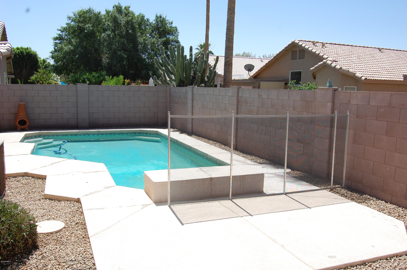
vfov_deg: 39.9
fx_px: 373
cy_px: 135
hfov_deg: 57.3
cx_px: 204
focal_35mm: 33
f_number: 9
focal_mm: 22
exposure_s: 1/320
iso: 200
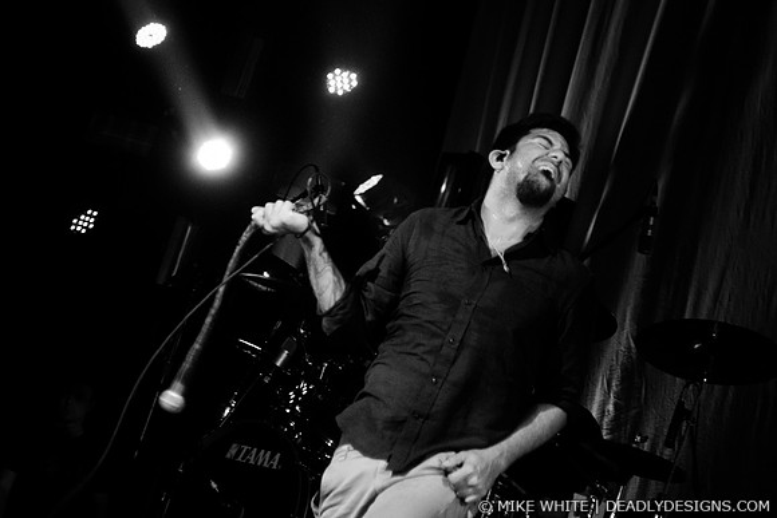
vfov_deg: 13.0
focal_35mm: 105
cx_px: 388
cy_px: 259
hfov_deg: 19.5
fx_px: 2267
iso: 1600
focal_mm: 70
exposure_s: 1/400
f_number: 2.8
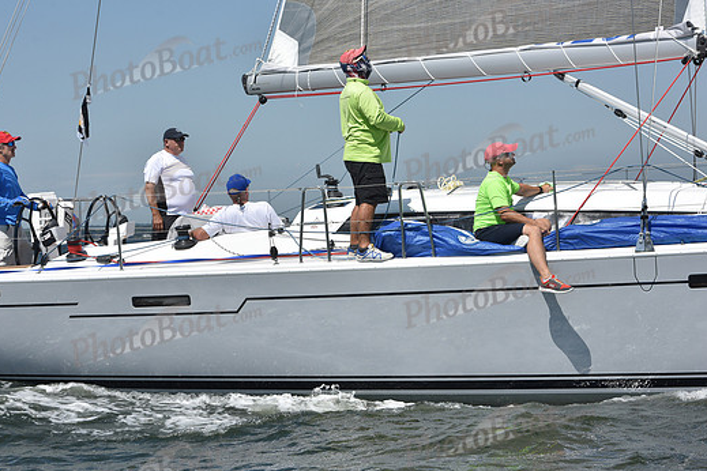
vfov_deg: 14.4
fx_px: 1866
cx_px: 334
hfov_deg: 21.5
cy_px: 242
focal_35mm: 95
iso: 250
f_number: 9
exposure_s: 1/1250
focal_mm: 85
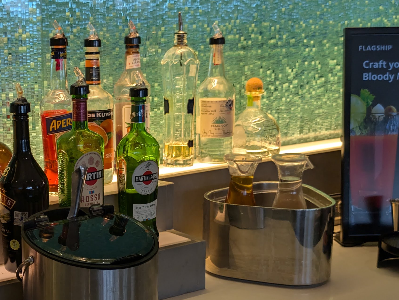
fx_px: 750
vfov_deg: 22.4
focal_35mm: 65
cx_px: 50
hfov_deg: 28.8
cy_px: 229
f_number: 1.68
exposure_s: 1/1534
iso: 195
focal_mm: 6.9
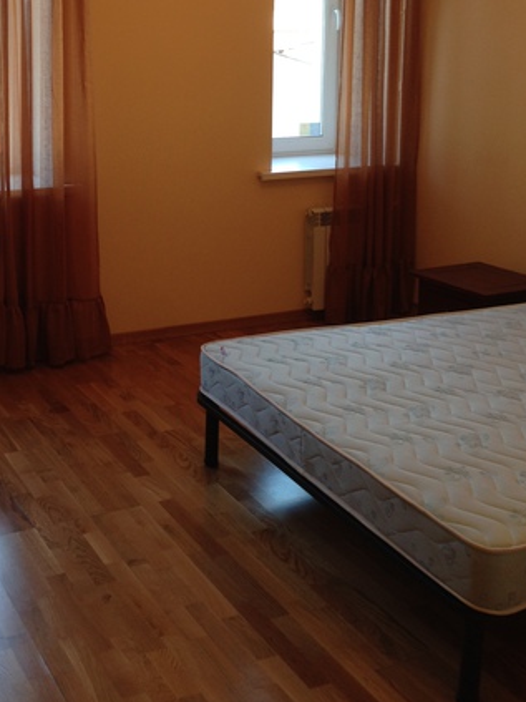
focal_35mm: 52
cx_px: 136
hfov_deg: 27.7
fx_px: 1054
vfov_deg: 35.8
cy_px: 155
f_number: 2.4
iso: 50
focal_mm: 4.12
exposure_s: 1/40
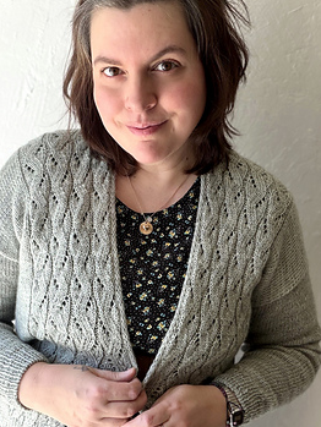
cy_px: 256
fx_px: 531
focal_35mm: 43
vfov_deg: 43.6
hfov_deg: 33.6
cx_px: 137
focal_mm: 2.71
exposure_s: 1/121
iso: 40
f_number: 1.9
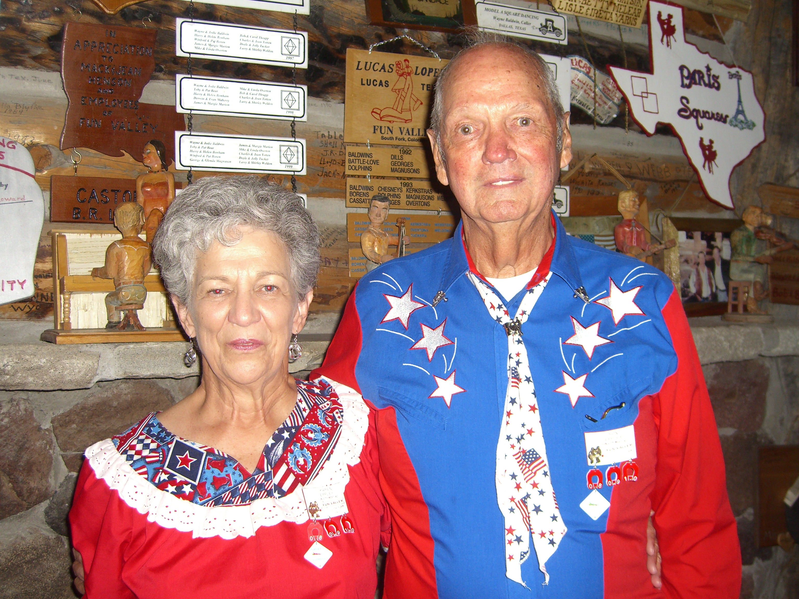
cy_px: 300
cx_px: 400
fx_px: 877
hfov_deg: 49.0
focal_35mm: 38
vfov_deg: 37.7
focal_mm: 7.9
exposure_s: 1/60
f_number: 2.8
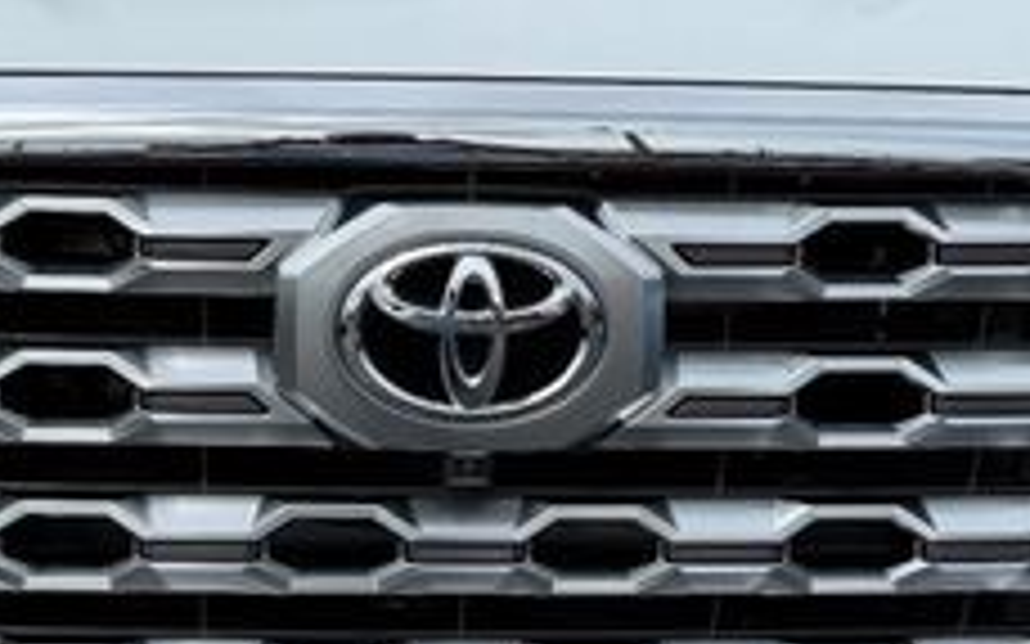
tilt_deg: -12.6
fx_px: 1993
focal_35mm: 71
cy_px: 279
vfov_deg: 18.3
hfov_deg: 29.0
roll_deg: -2.6
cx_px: 459
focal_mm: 6.76
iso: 80
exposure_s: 1/4673
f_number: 1.78
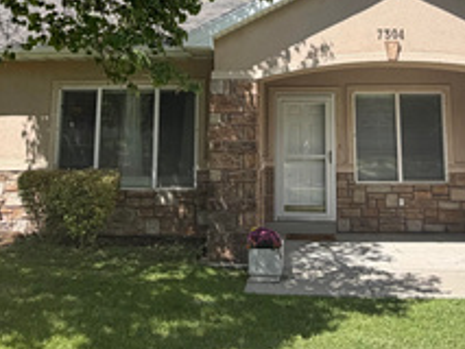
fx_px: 565
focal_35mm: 42
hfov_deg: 44.6
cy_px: 39
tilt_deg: +9.3
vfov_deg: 32.8
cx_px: 273
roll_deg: +0.8
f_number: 2.2
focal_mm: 2.22
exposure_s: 1/770
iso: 25
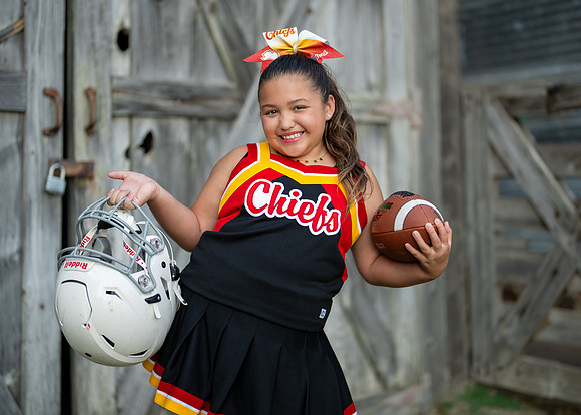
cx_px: 284
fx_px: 927
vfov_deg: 25.2
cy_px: 194
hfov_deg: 34.8
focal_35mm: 56
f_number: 1.2
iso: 125
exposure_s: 1/2000
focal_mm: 50
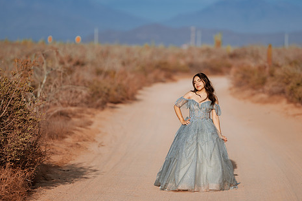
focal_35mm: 168
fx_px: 1410
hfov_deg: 12.2
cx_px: 173
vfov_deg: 8.2
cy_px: 85
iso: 100
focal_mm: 135
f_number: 1.8
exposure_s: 1/8000
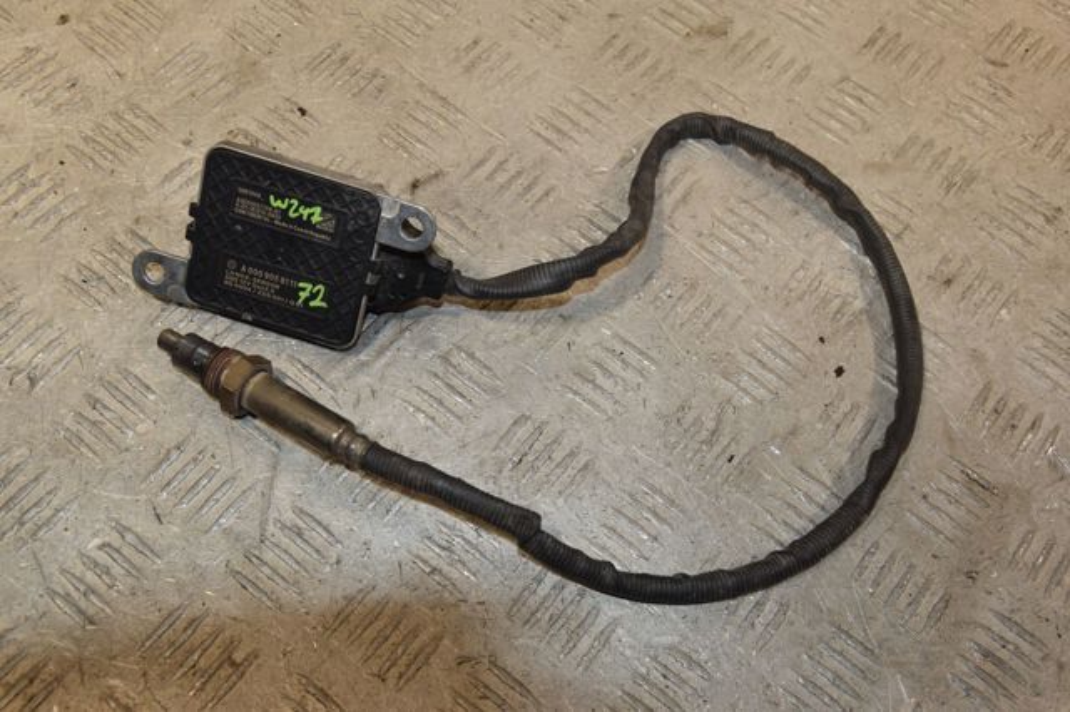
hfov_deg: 46.4
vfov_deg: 31.9
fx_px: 1248
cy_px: 356
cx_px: 535
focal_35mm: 42
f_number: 9
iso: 800
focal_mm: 28
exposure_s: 1/200
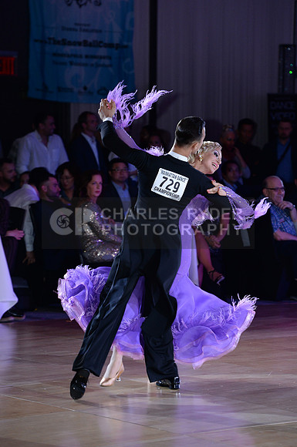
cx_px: 148
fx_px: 1986
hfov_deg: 8.6
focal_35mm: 160
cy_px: 224
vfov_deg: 12.9
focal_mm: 160
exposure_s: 1/250
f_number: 4.5
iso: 2000
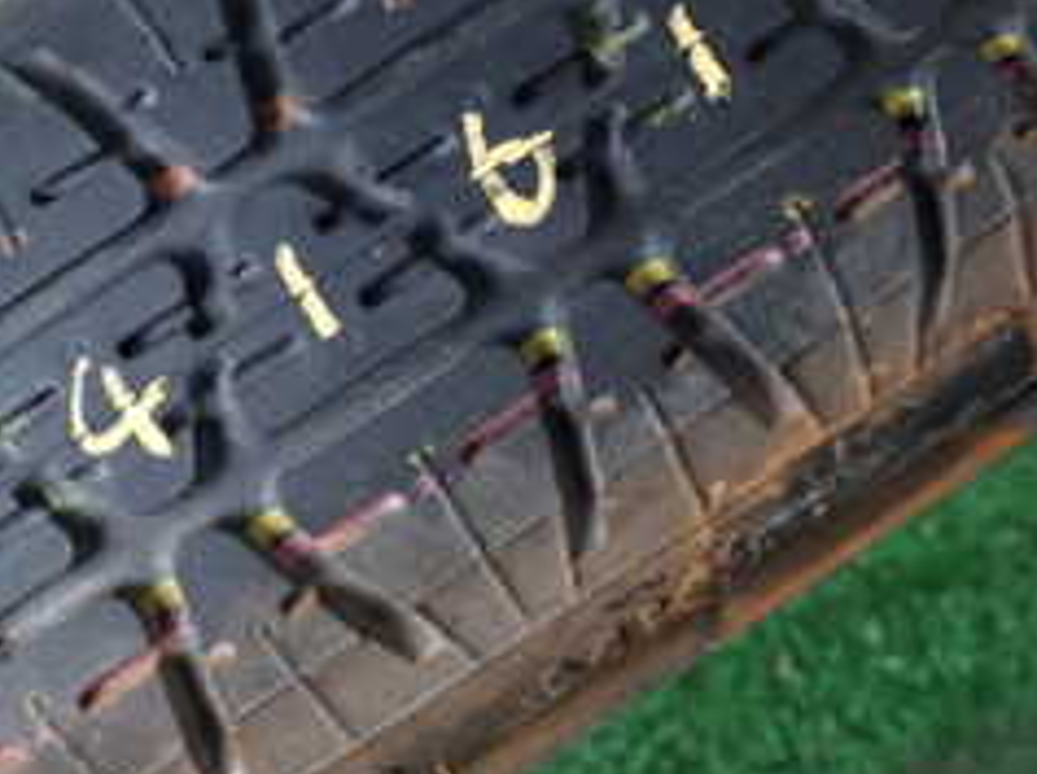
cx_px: 468
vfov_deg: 14.2
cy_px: 275
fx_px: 3111
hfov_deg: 18.9
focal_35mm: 104
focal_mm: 7.31
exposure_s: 1/40
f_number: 2.8
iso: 320
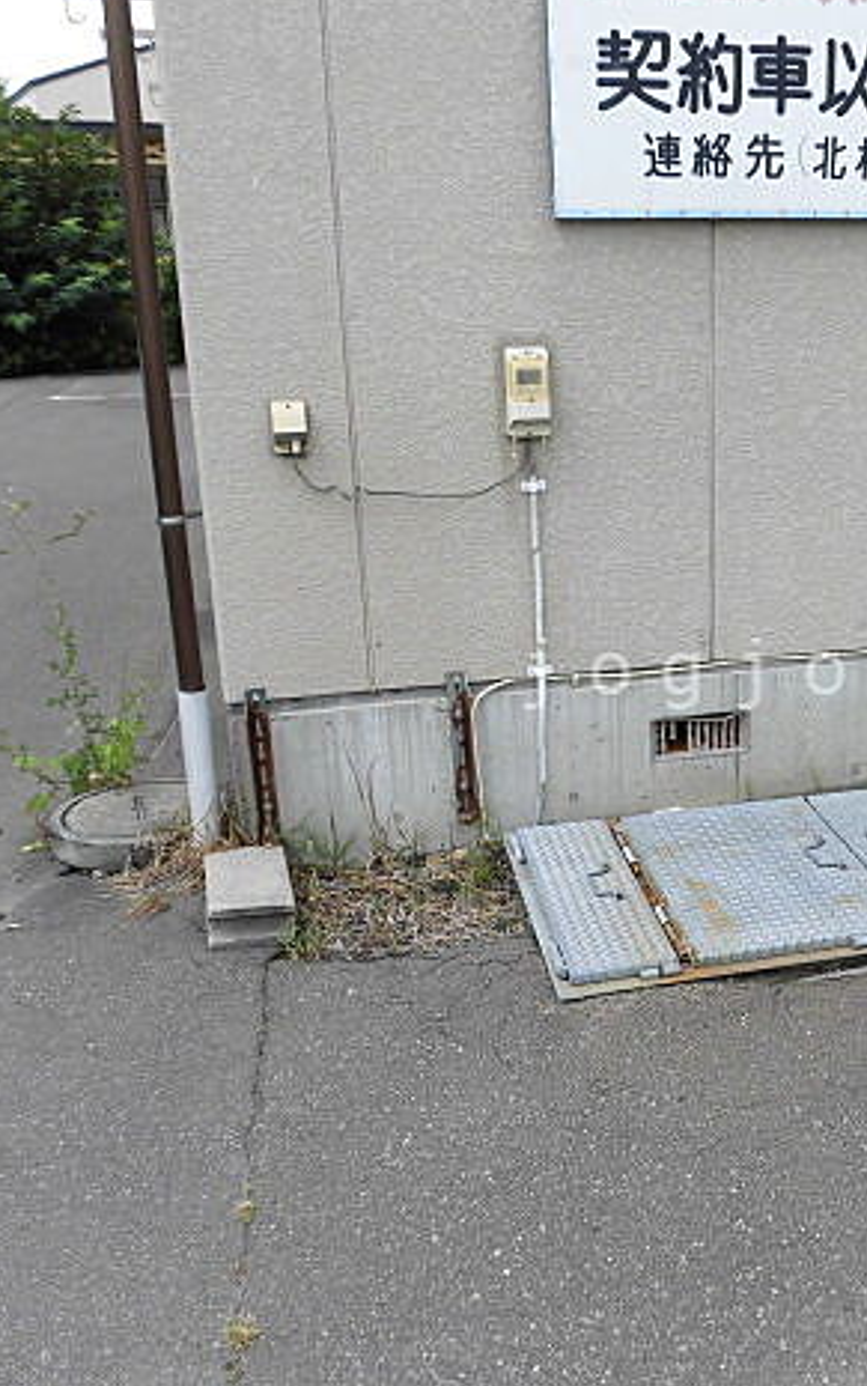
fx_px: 1322
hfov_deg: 34.9
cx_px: 727
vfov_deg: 55.3
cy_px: 674
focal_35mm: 35
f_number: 3.1
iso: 100
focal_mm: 4.3
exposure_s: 1/400
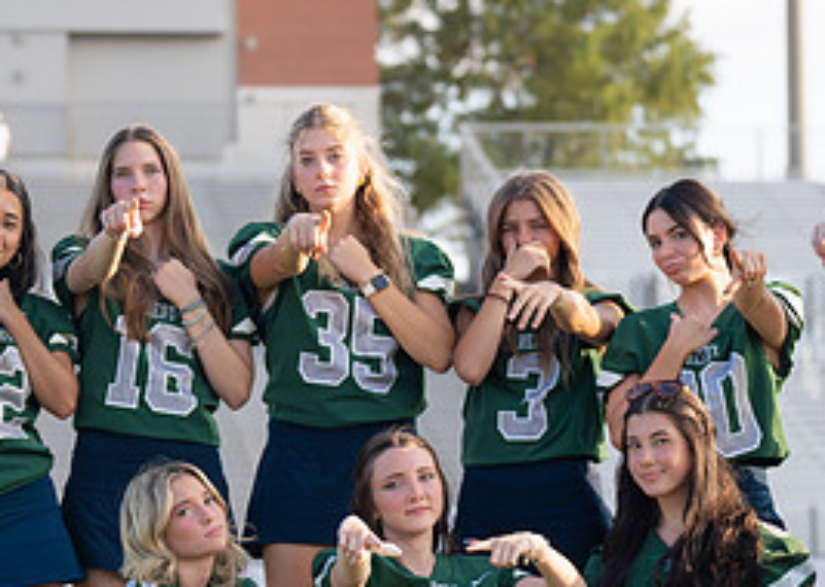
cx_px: 500
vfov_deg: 7.8
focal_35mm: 184
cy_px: 355
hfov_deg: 10.9
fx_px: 4306
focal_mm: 70
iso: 125
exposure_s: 1/640
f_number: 2.8
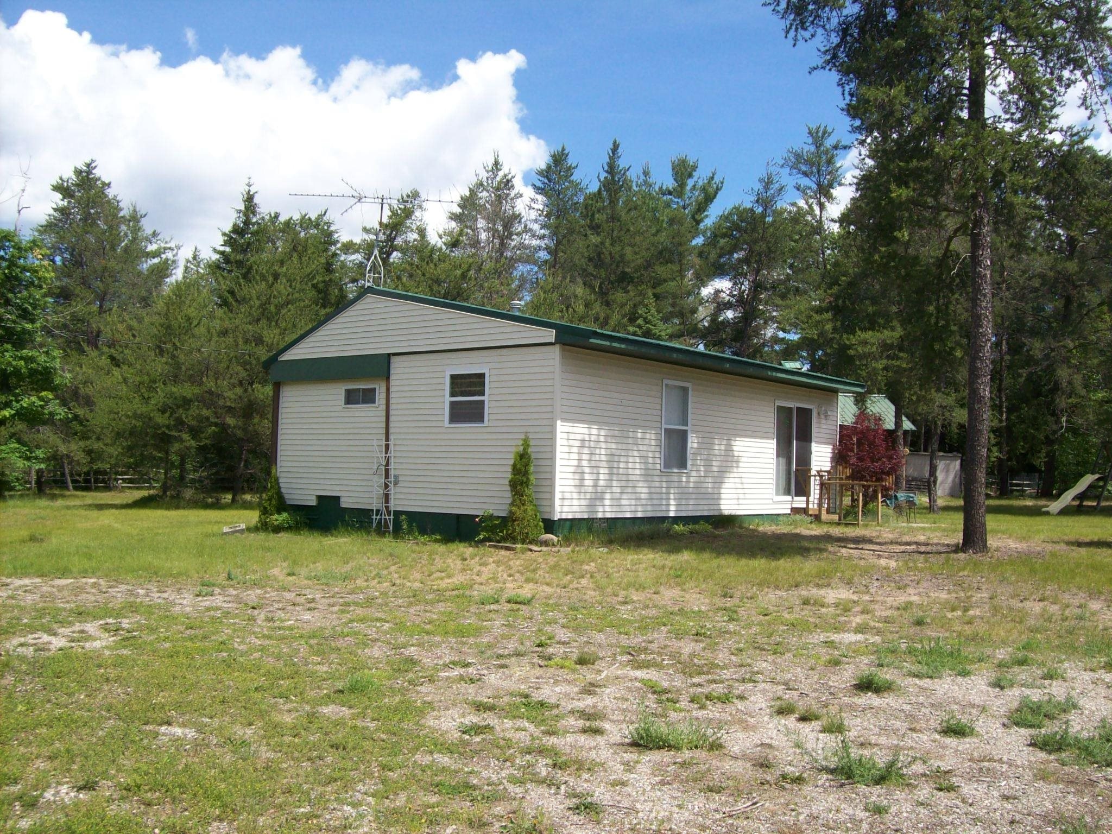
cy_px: 417
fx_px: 1156
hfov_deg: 51.4
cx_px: 556
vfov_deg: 39.7
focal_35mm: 36
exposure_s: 1/421
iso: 80
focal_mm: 6
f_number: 4.8
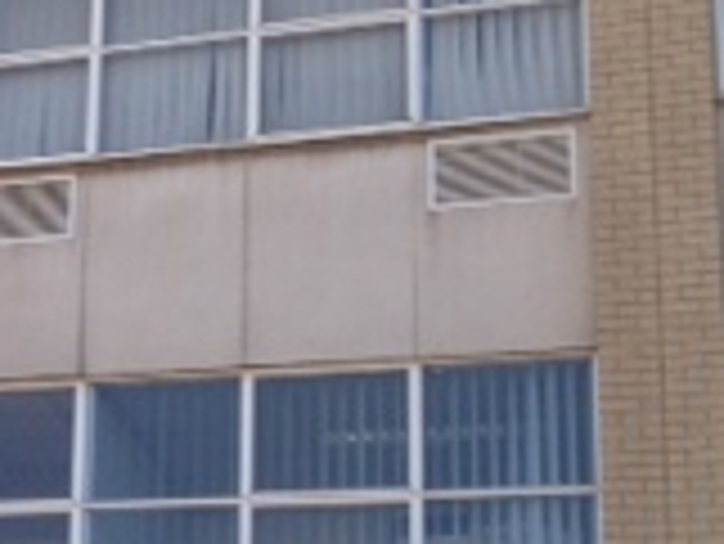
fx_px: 2909
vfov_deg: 10.7
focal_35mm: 139
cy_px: 333
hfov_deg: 12.9
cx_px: -553
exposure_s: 1/442
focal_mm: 4.28
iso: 64
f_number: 2.4
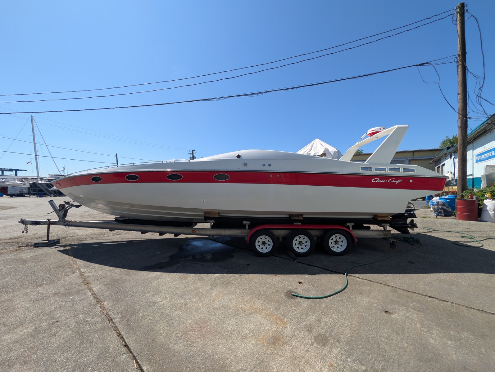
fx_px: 172
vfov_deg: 94.6
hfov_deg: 110.5
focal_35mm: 12
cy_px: 186
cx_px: 248
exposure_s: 1/3058
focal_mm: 2.02
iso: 54
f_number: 1.7
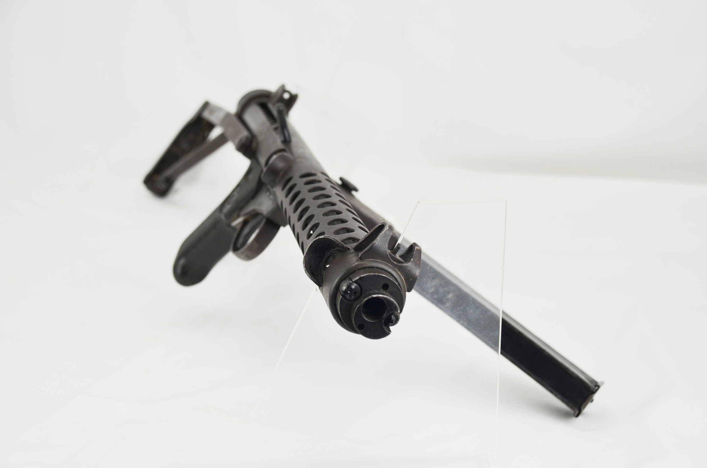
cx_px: 354
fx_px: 1176
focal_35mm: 60
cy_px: 234
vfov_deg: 22.5
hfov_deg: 33.5
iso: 280
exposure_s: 1/125
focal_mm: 40
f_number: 5.6
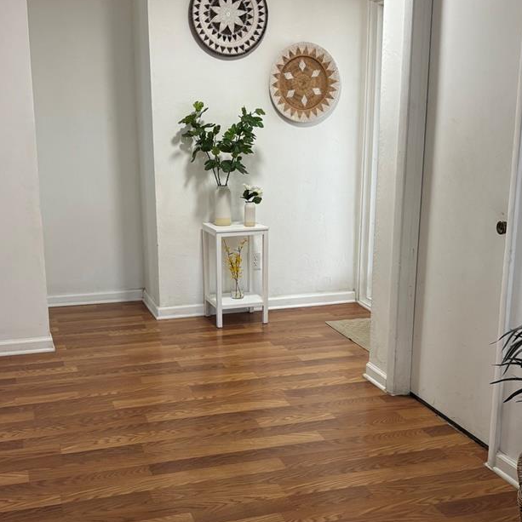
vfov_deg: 37.5
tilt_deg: -13.7
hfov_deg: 37.6
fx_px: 768
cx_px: 259
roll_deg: -0.1
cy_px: 301
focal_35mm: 45
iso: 125
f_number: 1.6
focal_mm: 5.96
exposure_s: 1/60
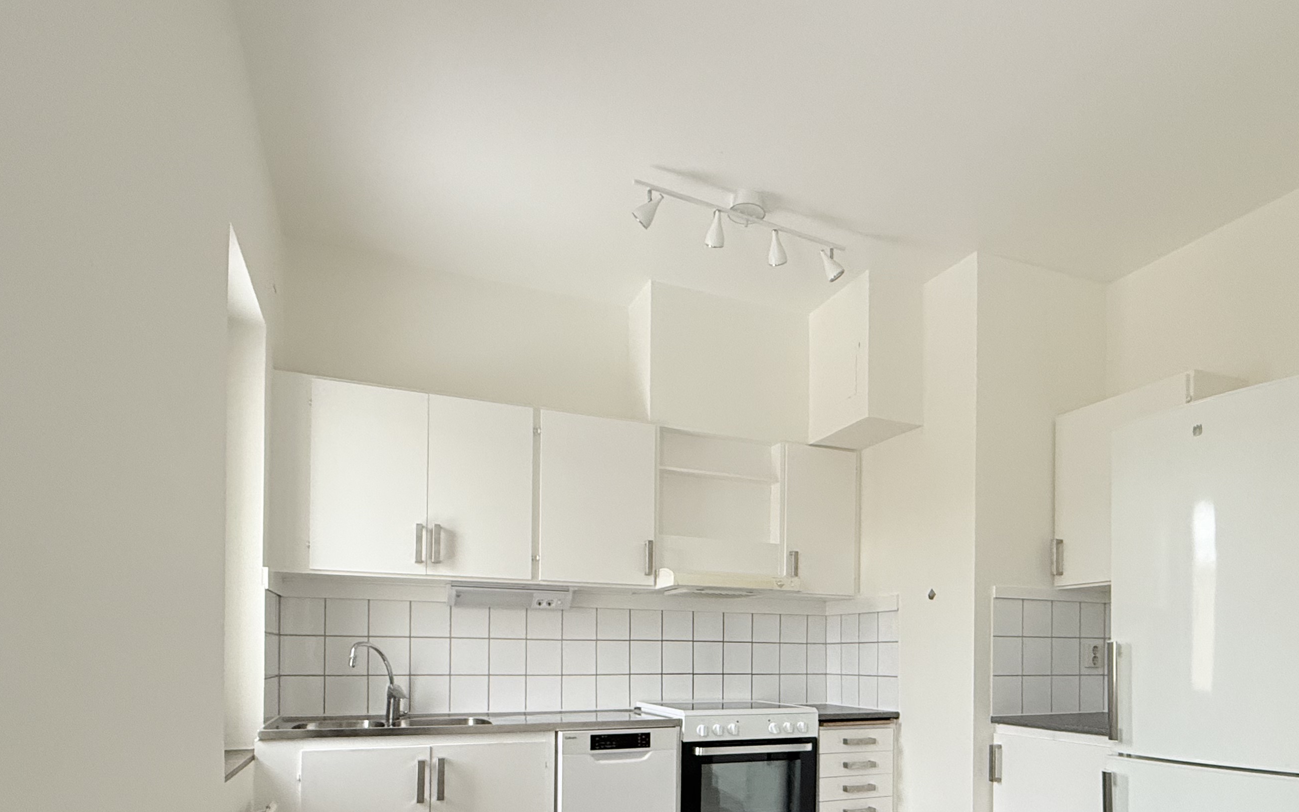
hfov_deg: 76.8
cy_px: 654
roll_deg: -0.4
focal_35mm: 23
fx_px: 814
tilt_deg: +0.4
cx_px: 738
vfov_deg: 49.8
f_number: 2.2
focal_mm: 2.22
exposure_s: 1/99
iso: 320
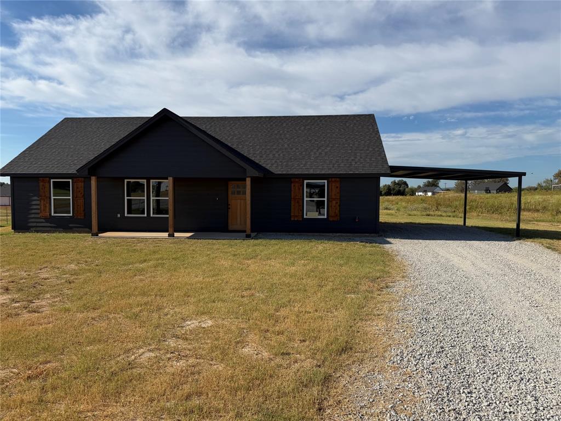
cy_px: 210
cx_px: 280
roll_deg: +0.7
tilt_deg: -1.6
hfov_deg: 71.6
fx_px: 389
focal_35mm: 24
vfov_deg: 56.8
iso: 80
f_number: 1.78
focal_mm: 6.76
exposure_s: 1/6711
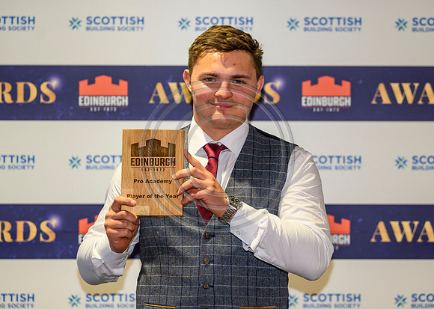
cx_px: 237
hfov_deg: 16.1
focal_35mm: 125
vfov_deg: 11.5
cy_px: 134
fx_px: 1538
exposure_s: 1/160
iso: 1600
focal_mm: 105
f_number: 3.2
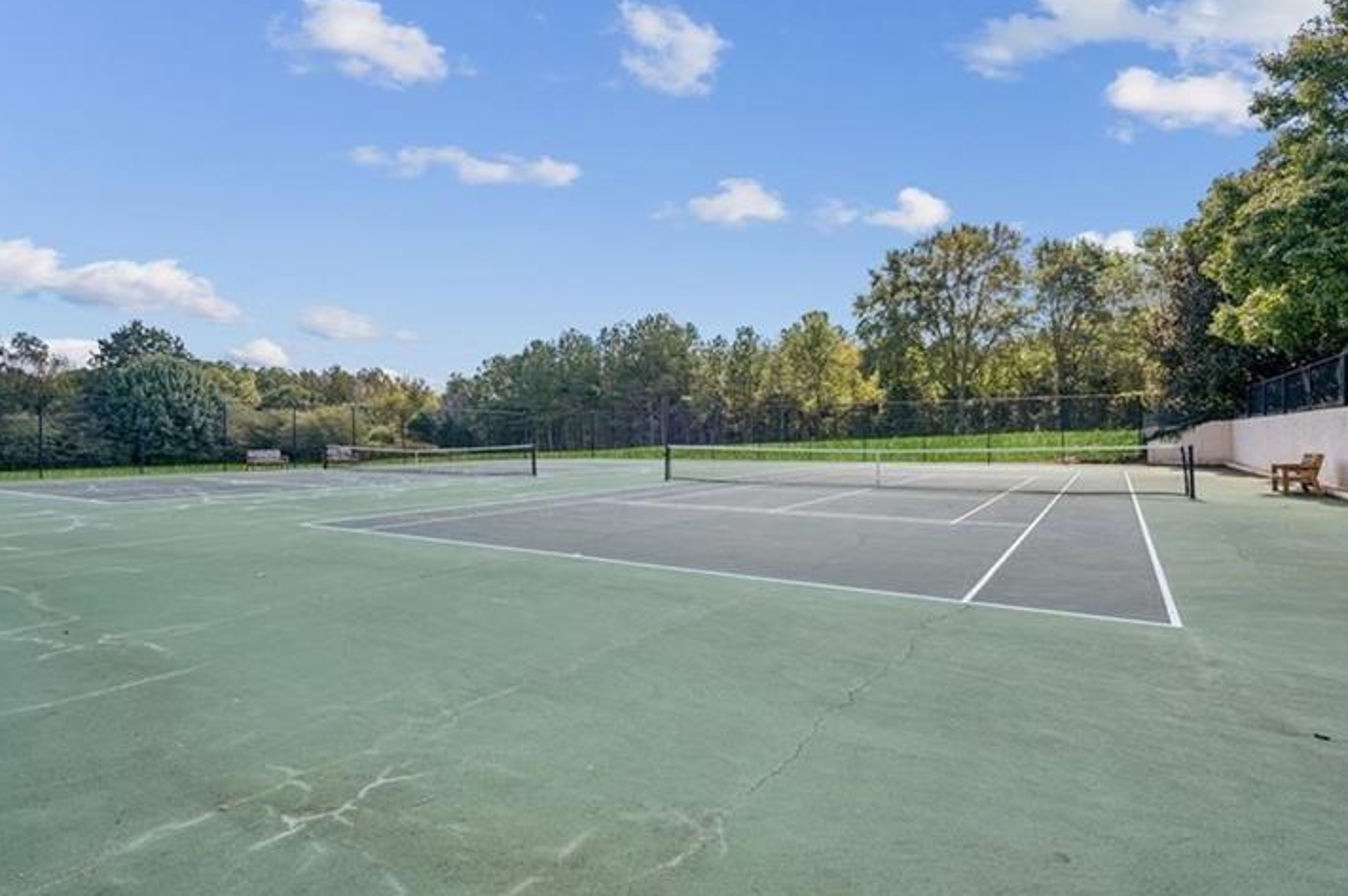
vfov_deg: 67.3
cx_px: 675
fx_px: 674
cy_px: 432
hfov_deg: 90.0
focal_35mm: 18
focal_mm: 16
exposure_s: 1/500
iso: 100
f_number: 5.6
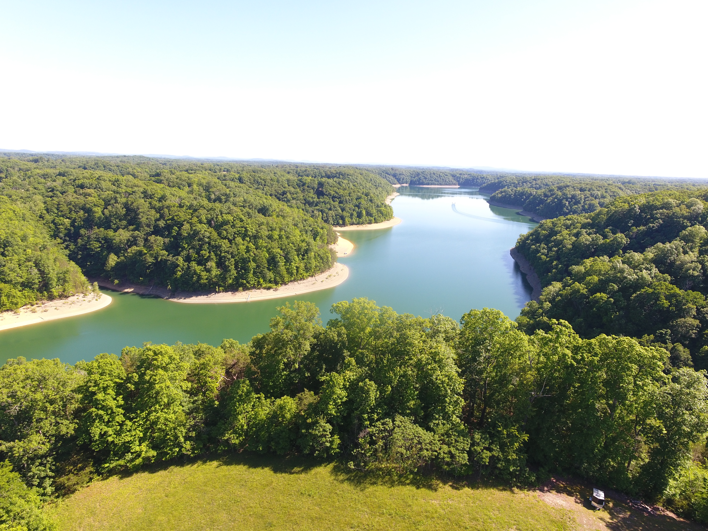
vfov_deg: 66.0
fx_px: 409
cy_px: 266
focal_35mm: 20
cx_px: 354
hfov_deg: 81.7
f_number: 2.8
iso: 100
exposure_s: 1/243
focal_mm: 3.61
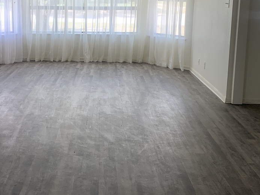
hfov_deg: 35.2
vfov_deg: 26.8
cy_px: 57
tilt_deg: -10.6
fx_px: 406
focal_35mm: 54
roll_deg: +0.9
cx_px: 90
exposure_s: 1/121
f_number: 1.8
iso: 50
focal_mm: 4.25
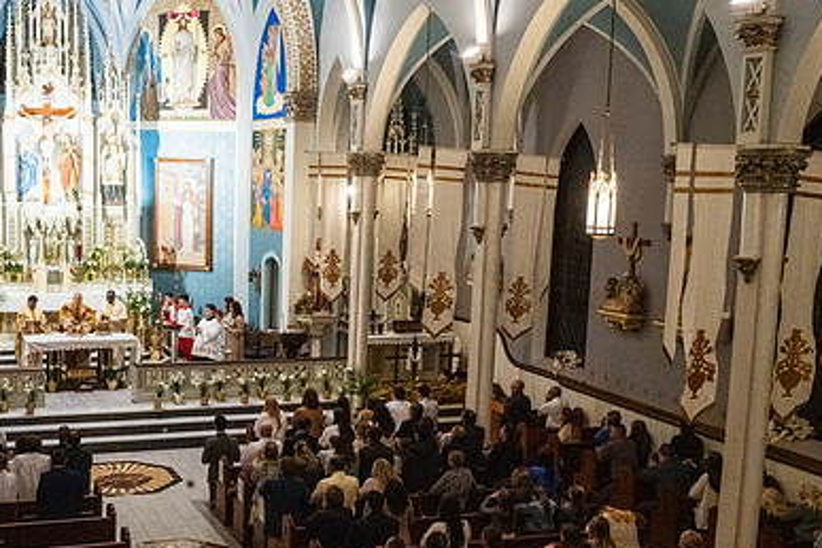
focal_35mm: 48
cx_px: 223
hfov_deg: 40.2
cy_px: 309
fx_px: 1096
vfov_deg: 28.0
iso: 5000
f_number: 13
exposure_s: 1/60
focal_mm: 32
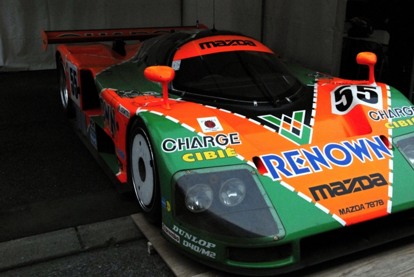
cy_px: 132
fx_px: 495
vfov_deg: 31.3
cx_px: 243
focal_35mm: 43
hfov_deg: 45.2
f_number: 14
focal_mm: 24
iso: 400
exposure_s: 1/800
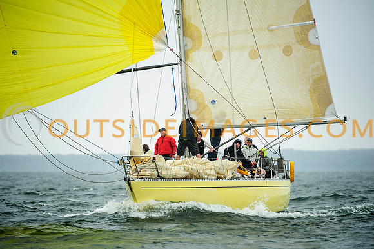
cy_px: 124
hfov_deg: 5.9
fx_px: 3621
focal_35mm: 349
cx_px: 187
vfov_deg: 3.9
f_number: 4
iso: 640
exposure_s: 1/1000
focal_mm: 330
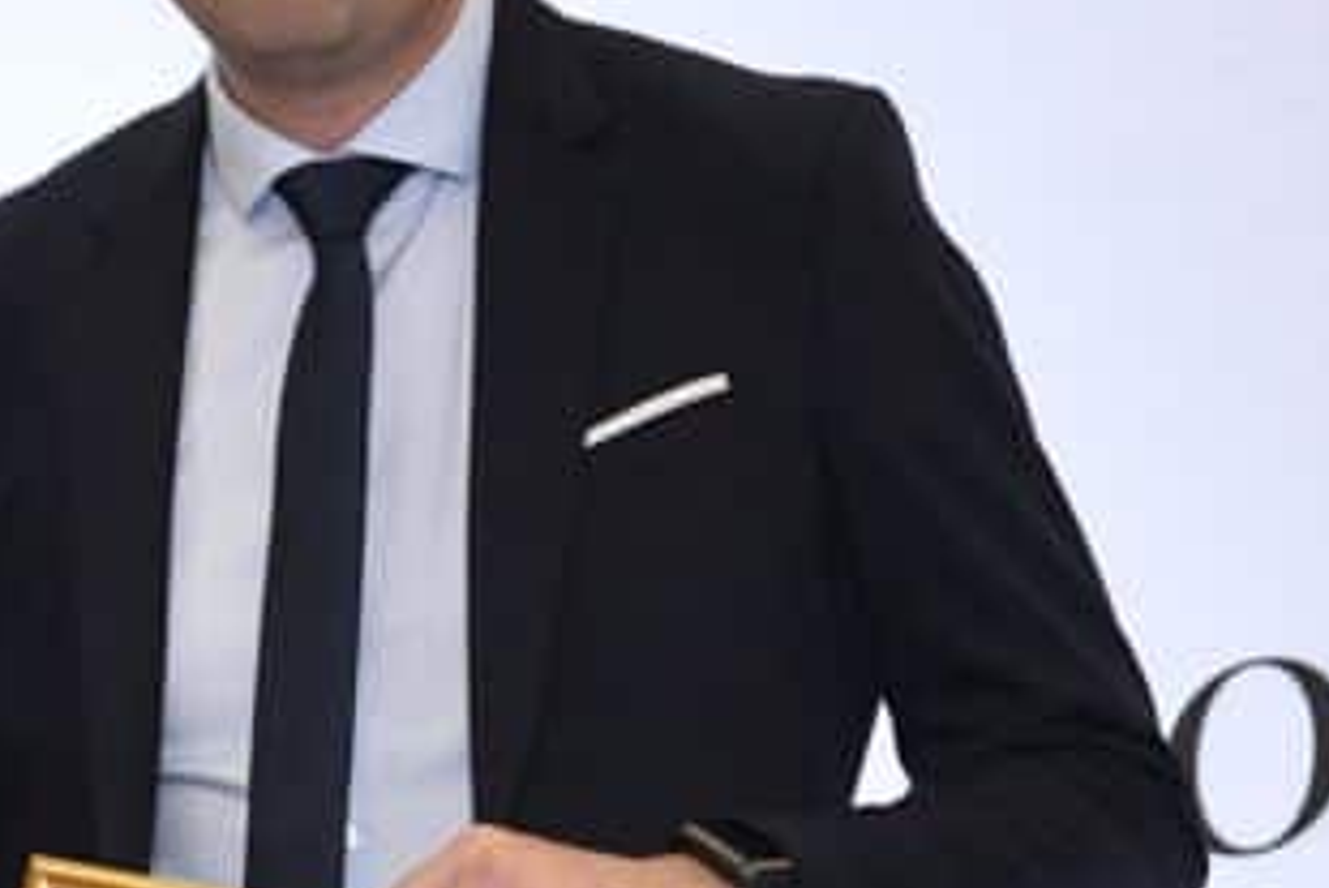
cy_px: 603
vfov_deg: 3.5
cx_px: -296
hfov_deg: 5.2
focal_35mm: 396
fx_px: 14625
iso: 3200
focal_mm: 120
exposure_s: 1/160
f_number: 4
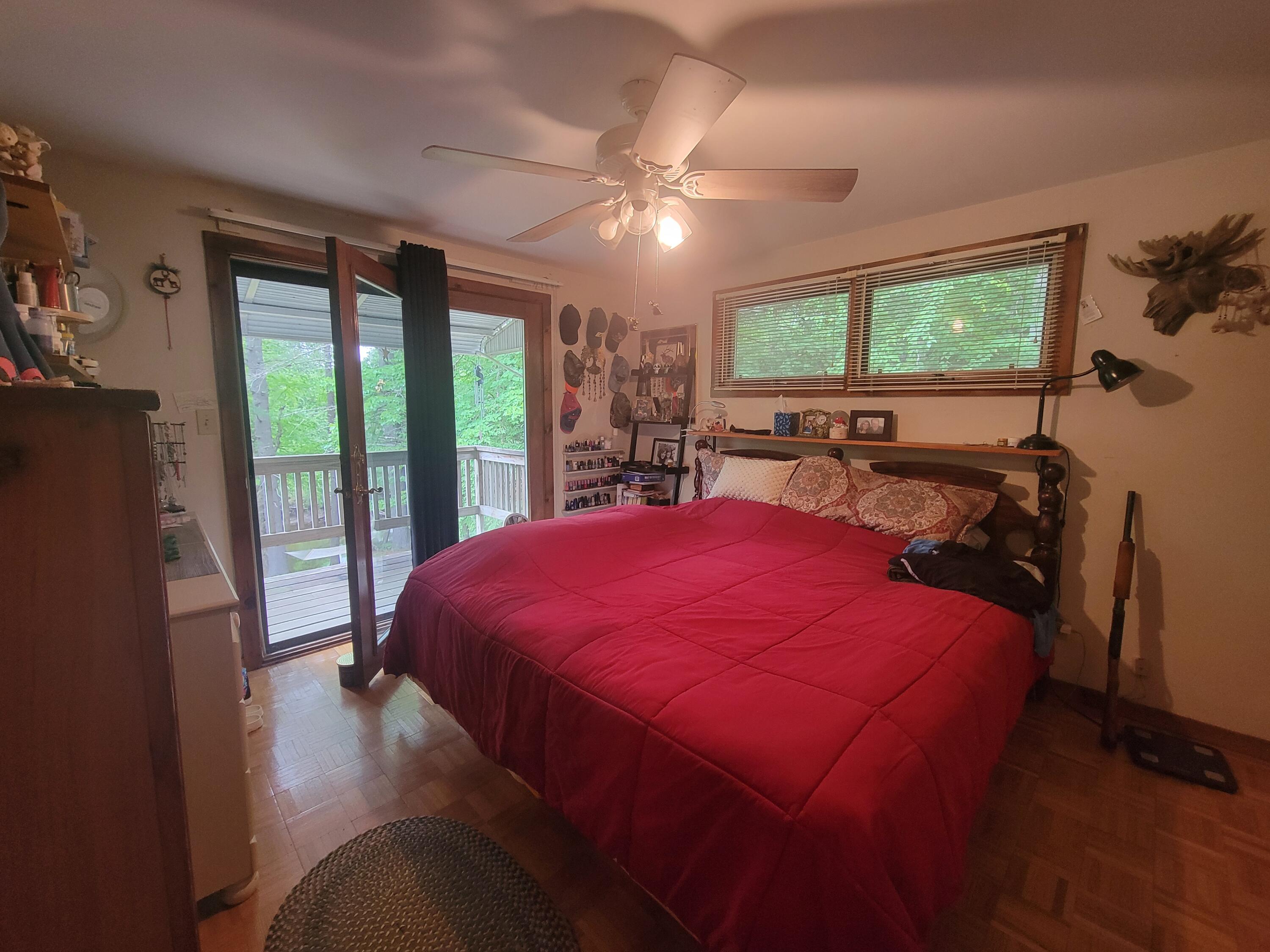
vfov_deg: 89.9
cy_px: 476
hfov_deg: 106.2
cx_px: 635
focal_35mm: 13
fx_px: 477
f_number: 2.2
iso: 320
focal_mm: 2.2
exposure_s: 1/40
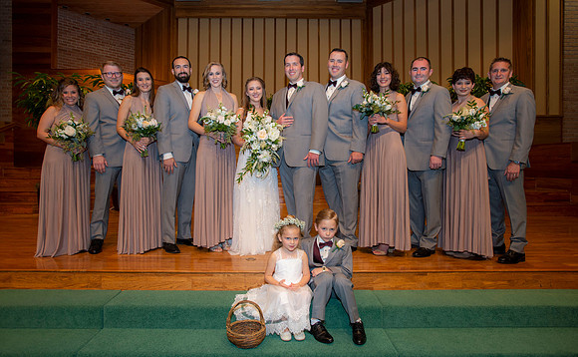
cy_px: 167
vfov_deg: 54.7
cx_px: 281
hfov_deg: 79.9
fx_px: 345
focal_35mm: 22
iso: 800
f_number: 3.5
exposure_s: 1/160
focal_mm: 20
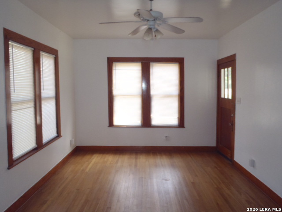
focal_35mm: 28
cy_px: 106
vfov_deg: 49.7
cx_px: 141
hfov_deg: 63.4
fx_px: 228
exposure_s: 1/80
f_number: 3.9
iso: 250
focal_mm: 5
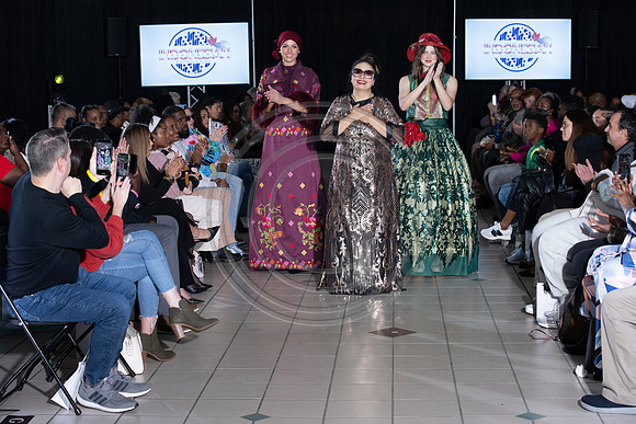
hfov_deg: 28.8
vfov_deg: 19.5
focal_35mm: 70
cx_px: 318
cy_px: 212
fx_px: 1237
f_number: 5.6
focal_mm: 70
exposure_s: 1/160
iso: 1250
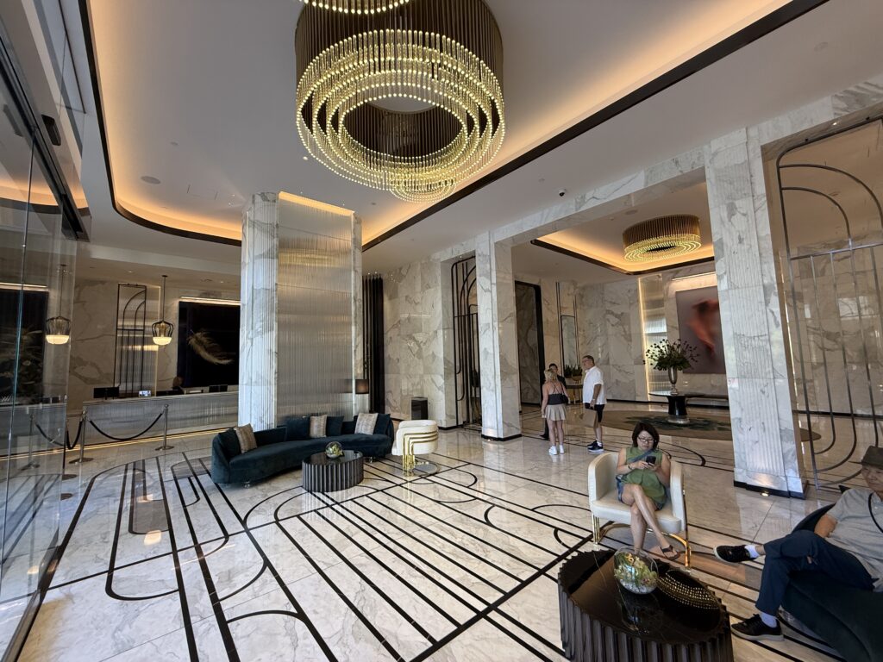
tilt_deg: +6.5
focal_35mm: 14
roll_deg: +1.5
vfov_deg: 85.7
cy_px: 331
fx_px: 357
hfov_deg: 102.1
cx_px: 442
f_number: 2.2
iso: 160
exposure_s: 1/100
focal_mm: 2.22
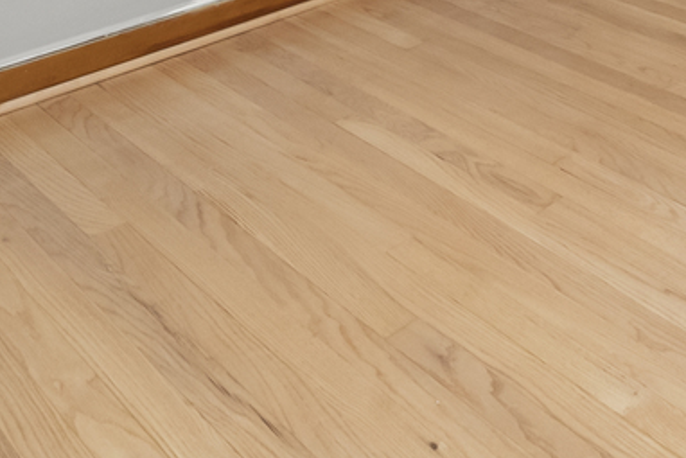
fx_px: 1048
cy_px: -411
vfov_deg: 18.2
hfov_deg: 31.3
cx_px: 789
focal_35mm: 55
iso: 640
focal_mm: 13
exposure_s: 1/2.5
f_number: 11
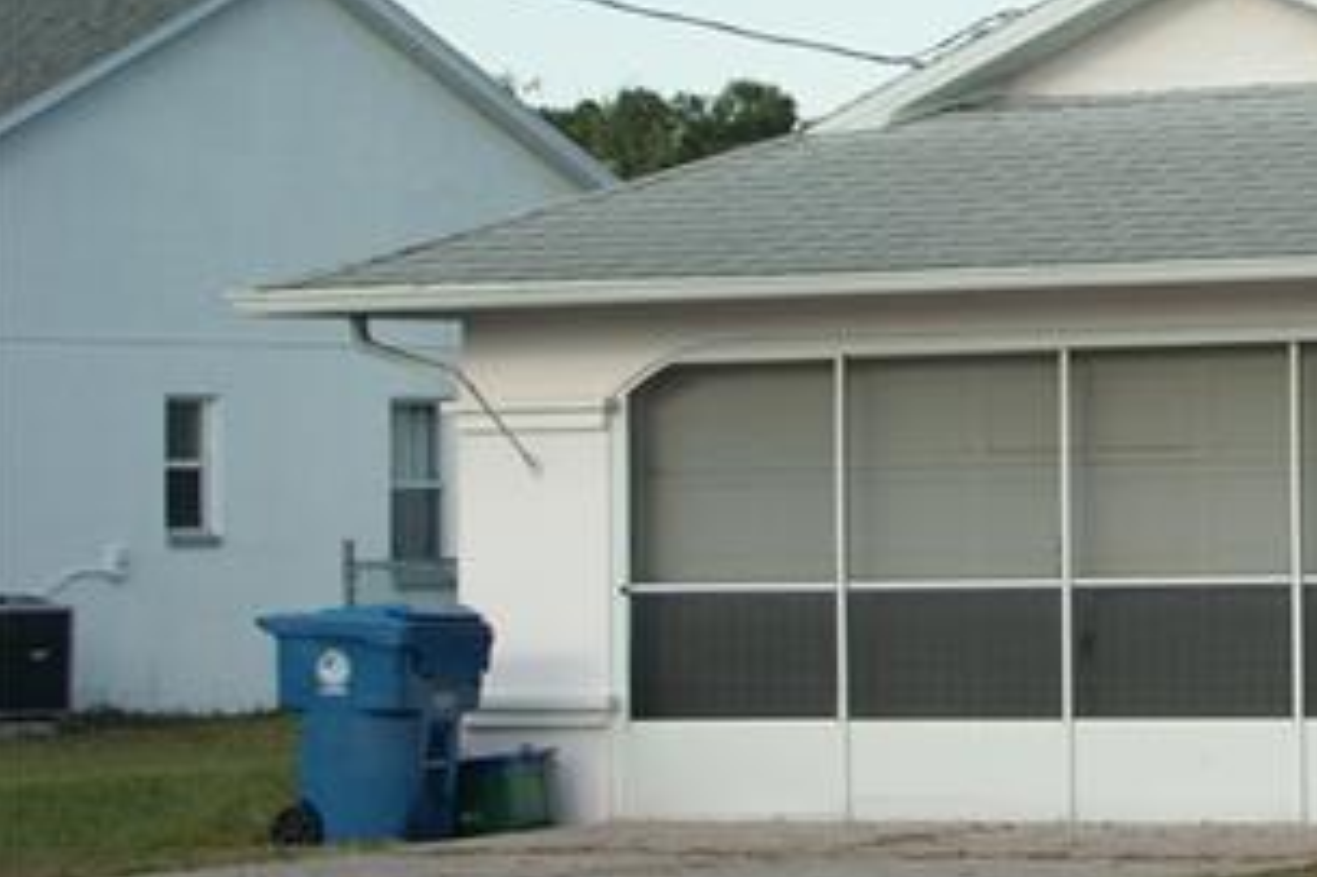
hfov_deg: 13.4
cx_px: 2200
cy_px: 210
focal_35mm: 141
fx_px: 5155
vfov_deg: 9.7
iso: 100
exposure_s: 1/60
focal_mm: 28
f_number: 5.6
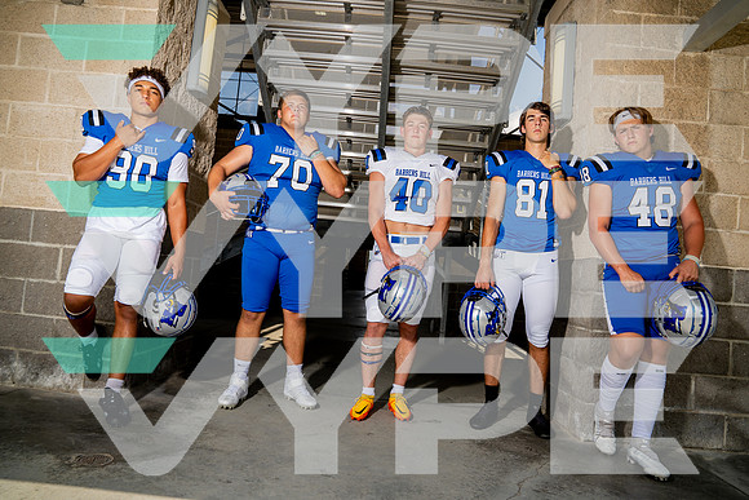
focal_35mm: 24
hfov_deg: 73.7
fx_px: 499
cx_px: 374
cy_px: 250
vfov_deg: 53.2
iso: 100
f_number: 7.1
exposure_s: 1/250
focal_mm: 24
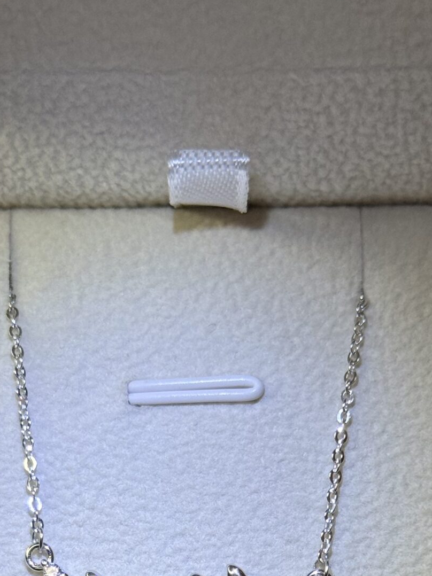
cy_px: 582
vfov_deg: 16.9
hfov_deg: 13.0
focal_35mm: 114
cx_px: 191
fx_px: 1898
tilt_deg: -47.8
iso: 80
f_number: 1.78
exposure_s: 1/100
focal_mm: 6.76
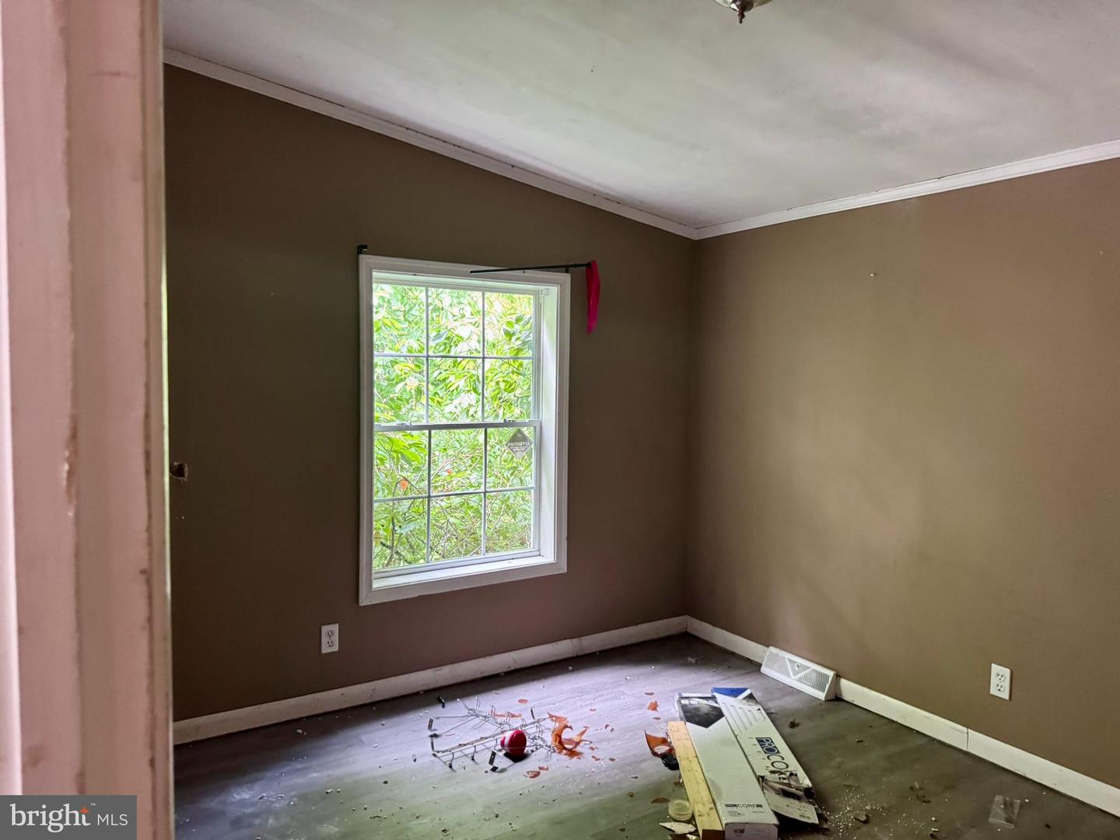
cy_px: 420
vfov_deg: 56.8
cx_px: 560
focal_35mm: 24
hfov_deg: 71.6
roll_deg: -1.3
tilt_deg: -3.4
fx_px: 777
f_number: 1.78
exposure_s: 1/60
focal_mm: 6.76
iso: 800
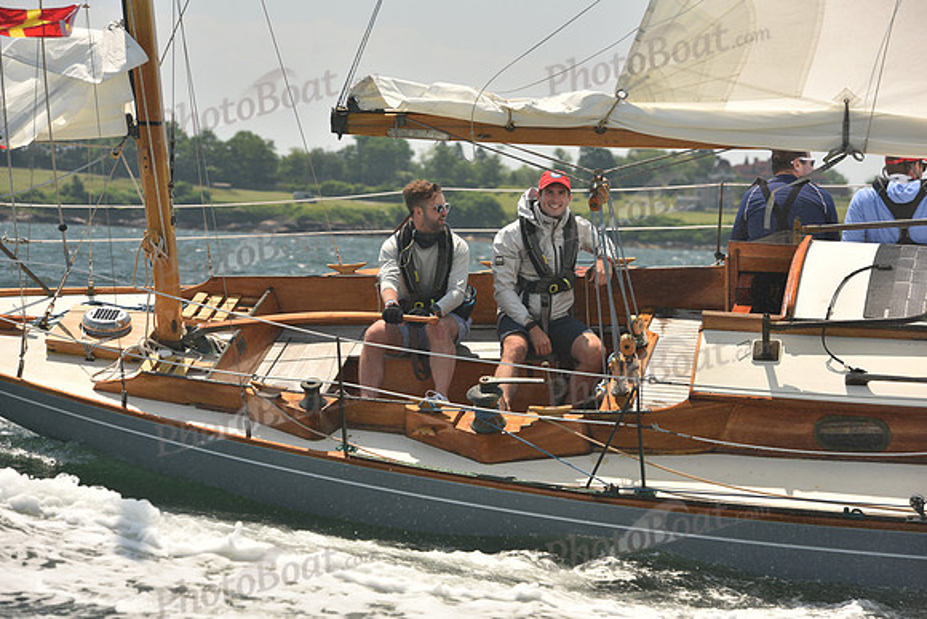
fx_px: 3142
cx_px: 464
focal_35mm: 122
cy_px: 310
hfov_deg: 16.8
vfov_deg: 11.2
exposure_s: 1/640
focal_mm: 122
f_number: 5.6
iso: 250
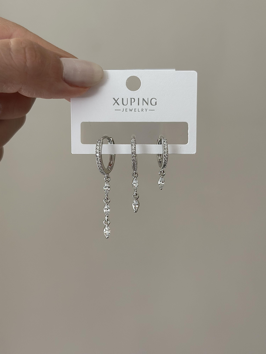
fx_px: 492
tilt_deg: -5.8
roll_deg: +1.6
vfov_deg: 39.7
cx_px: 133
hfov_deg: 30.3
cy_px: 177
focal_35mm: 48
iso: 125
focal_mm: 6.86
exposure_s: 1/68
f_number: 1.78
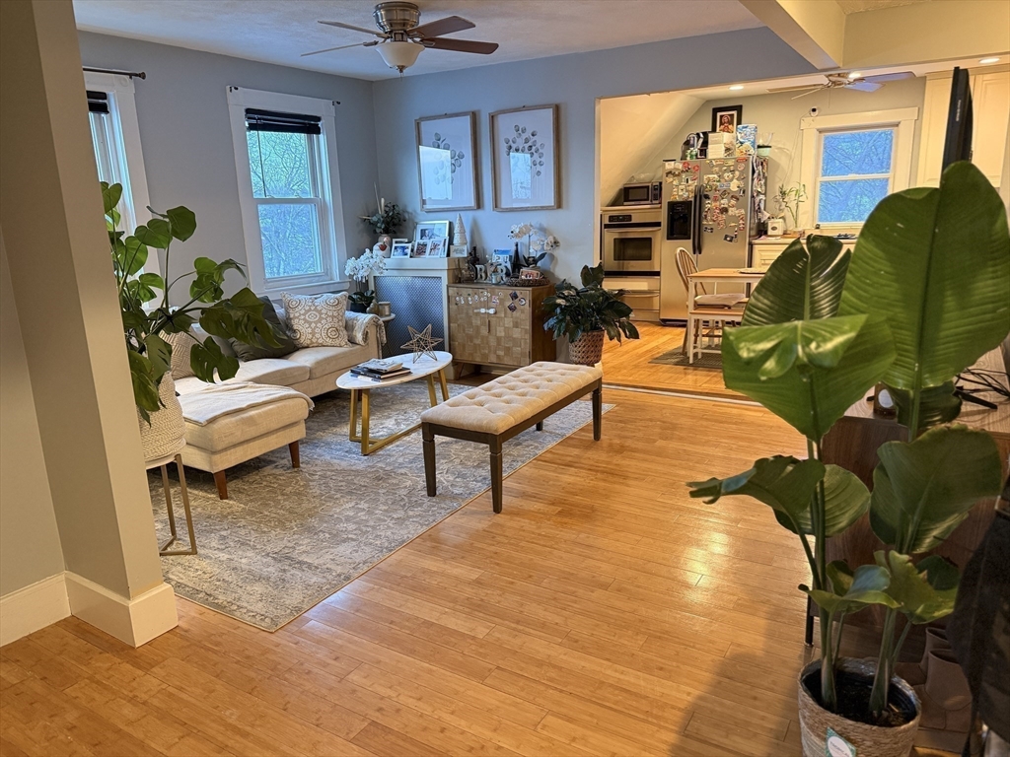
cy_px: 378
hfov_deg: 71.6
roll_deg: +2.4
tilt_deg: -13.0
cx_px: 505
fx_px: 700
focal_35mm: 24
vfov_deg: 56.8
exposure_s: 1/60
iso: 500
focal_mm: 6.76
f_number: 1.78
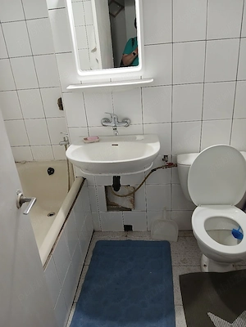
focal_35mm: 26
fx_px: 246
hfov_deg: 53.1
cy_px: 164
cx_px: 123
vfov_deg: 67.3
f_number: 1.8
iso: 200
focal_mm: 3.98
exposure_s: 1/60.2
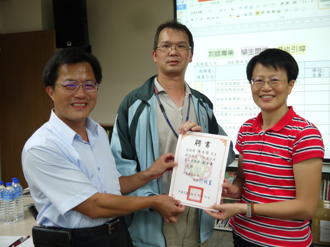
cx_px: 165
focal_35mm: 40
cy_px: 124
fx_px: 381
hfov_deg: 46.8
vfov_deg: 36.0
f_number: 4.2
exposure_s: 1/60
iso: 500
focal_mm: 20
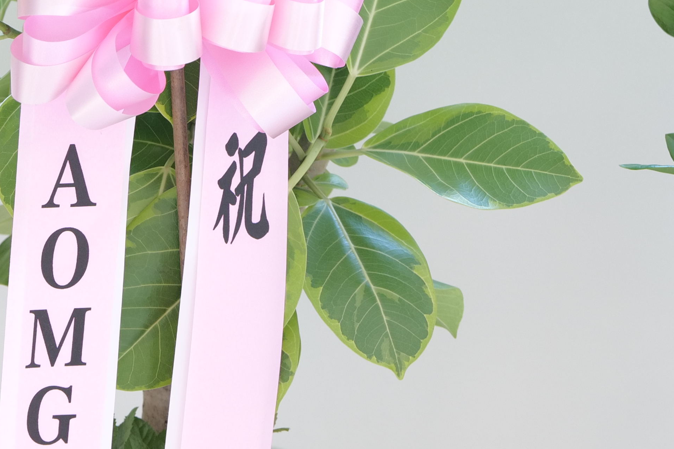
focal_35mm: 156
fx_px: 2920
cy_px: 502
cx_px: -198
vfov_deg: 8.7
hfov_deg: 12.7
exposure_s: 1/25
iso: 1250
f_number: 4.5
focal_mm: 50
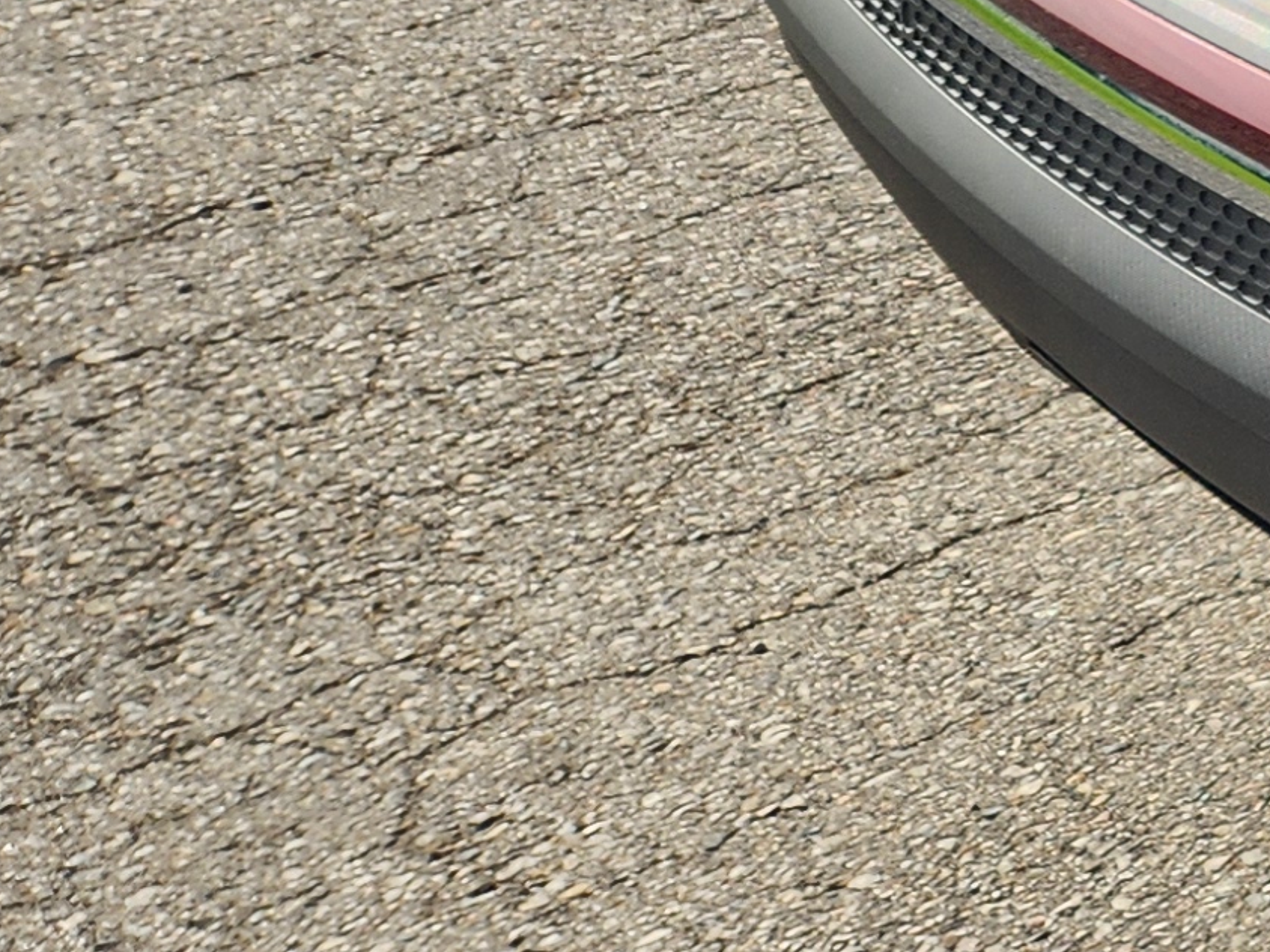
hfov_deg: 13.5
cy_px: -705
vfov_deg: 12.5
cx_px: 2999
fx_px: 3999
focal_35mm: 109
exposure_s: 1/1321
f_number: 1.8
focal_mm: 5.4
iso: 20
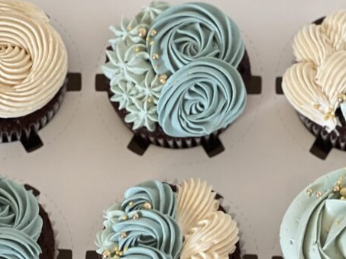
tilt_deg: -70.3
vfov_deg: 8.5
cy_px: 271
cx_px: 261
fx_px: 1740
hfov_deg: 11.3
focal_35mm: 174
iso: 500
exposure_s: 1/15
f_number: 2.8
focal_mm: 9
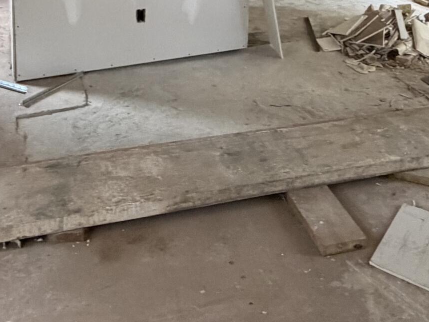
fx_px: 607
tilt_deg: -6.9
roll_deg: -0.1
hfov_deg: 38.9
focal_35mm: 49
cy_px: -106
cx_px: 218
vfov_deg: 25.3
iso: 500
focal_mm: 2.22
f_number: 2.2
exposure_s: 1/60
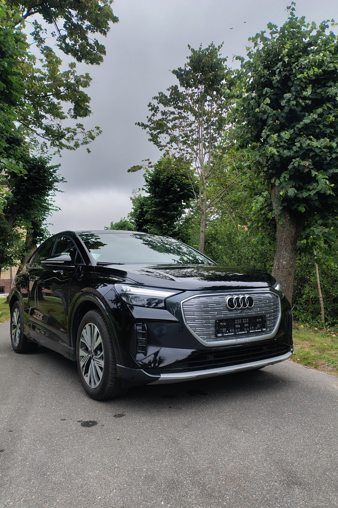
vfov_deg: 67.4
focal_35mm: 27
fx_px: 380
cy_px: 255
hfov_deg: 47.9
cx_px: 171
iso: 143
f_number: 1.7
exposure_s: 1/306
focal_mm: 4.71
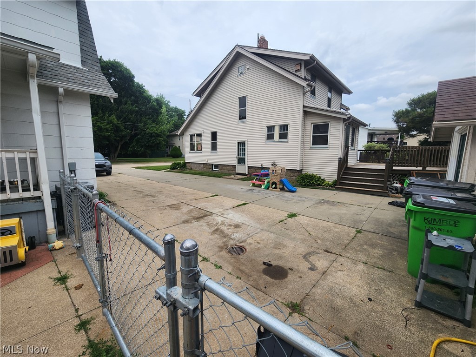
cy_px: 178
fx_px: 179
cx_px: 238
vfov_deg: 89.9
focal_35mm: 13
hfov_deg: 106.2
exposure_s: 1/1659
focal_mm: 2.2
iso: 50
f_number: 2.2
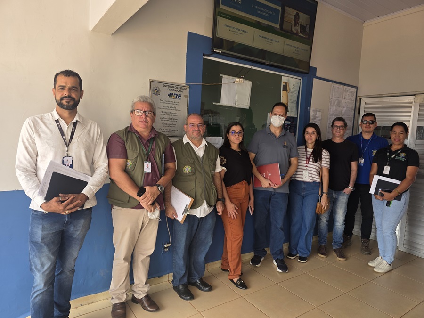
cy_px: 159
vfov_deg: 58.9
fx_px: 282
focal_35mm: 23
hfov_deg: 73.9
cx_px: 212
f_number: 1.7
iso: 40
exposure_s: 1/120
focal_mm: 6.3
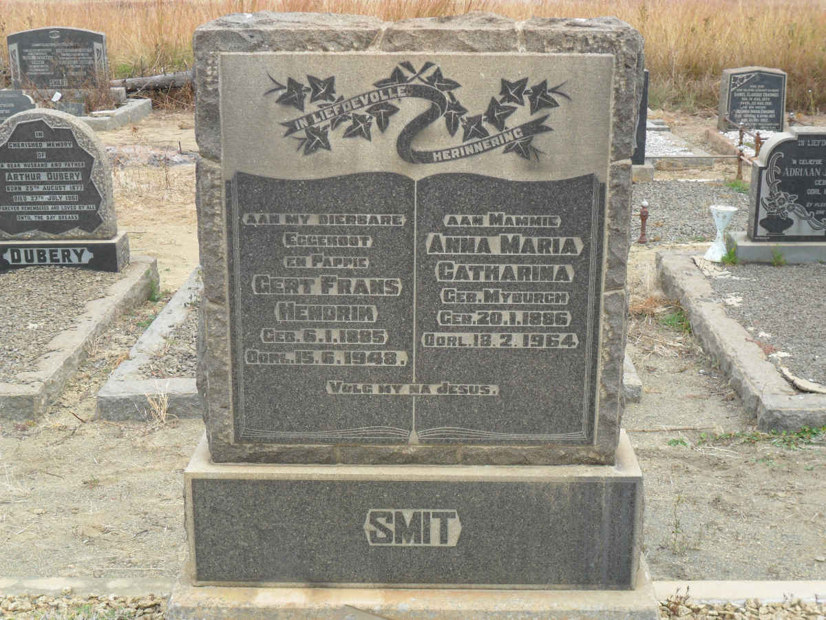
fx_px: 1241
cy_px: 310
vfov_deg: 28.0
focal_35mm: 52
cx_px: 413
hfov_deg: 36.8
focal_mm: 9.3
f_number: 5
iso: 100
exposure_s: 1/125
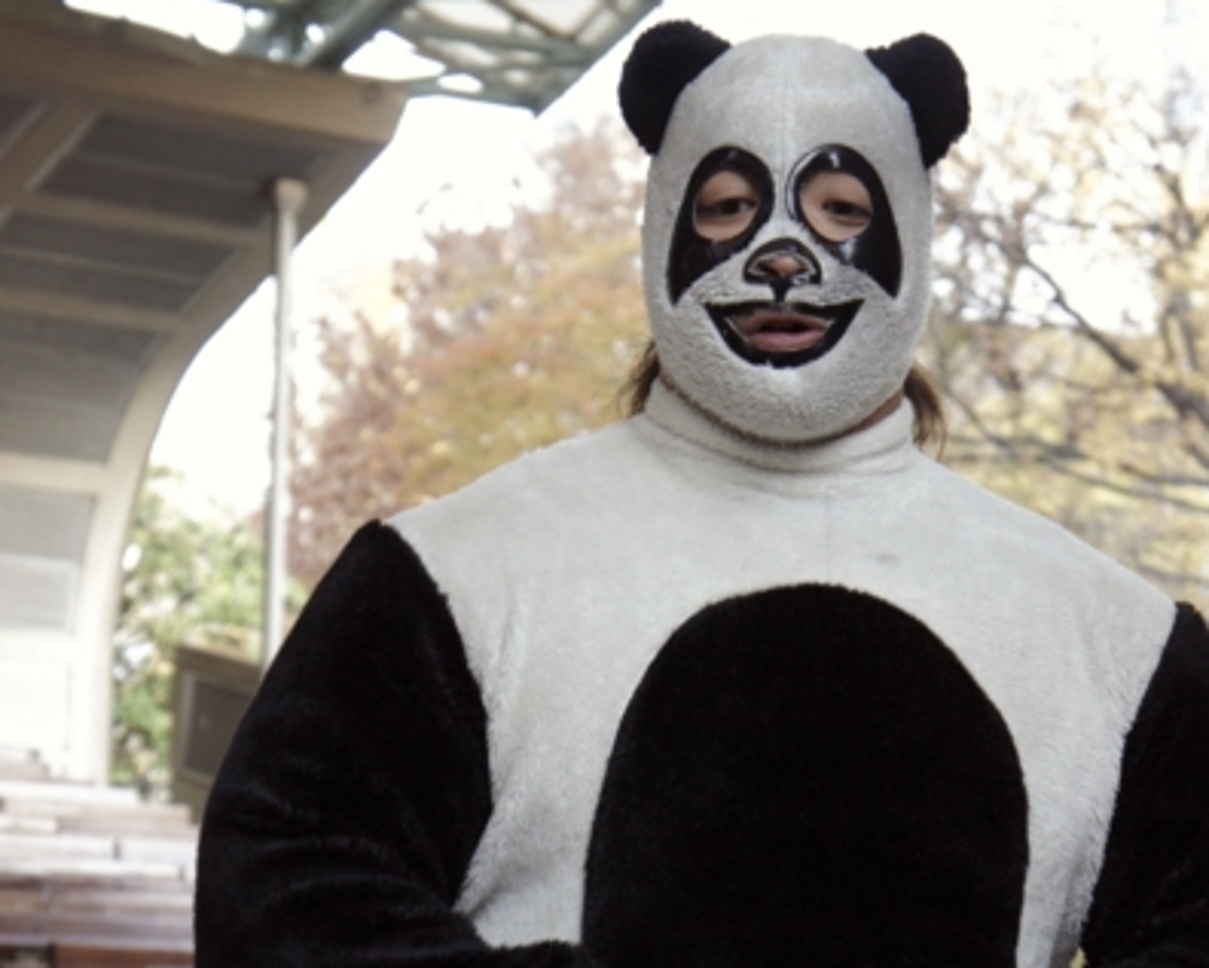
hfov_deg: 19.6
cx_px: 606
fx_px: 3507
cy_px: 779
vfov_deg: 15.6
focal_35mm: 98
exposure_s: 1/80
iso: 500
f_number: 5.6
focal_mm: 46
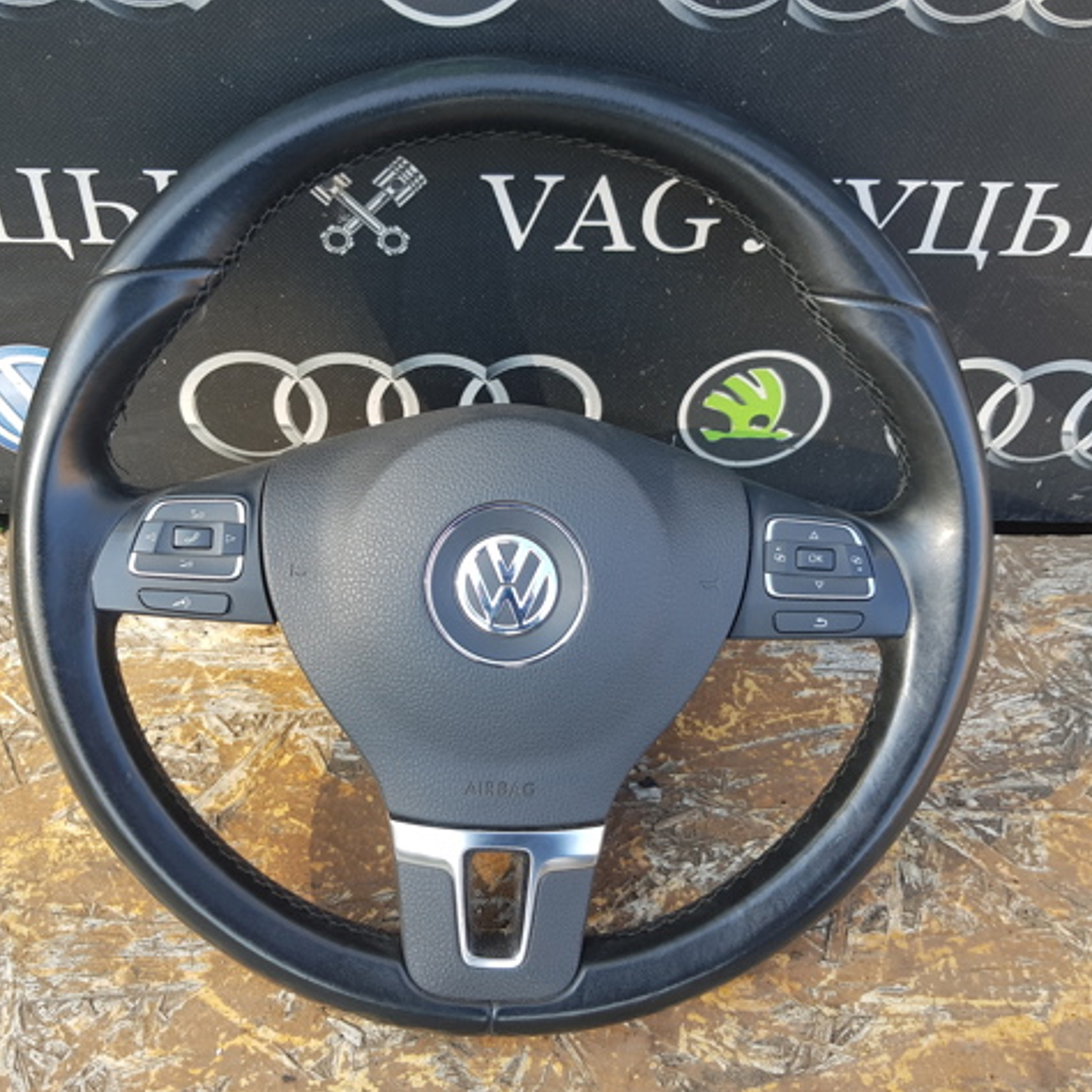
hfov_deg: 52.5
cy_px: 549
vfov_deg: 52.5
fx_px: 1106
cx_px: 509
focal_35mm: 31
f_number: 1.7
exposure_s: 1/164
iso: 40
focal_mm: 4.2
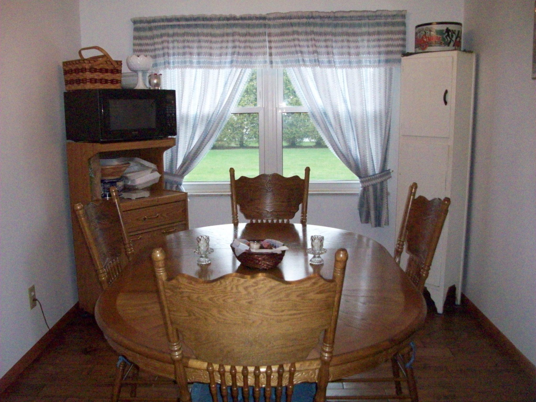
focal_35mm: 34
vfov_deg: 41.8
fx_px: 526
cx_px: 268
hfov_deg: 54.0
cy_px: 201
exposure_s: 1/128
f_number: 2.8
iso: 800
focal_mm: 5.7
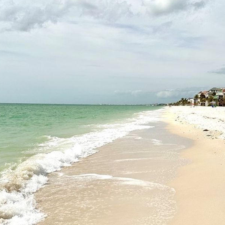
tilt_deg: +1.6
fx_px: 353
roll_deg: -0.8
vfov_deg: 35.3
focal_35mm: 48
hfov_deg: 34.6
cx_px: 168
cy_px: 98
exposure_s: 1/18519
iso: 100
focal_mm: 6.86
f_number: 1.78
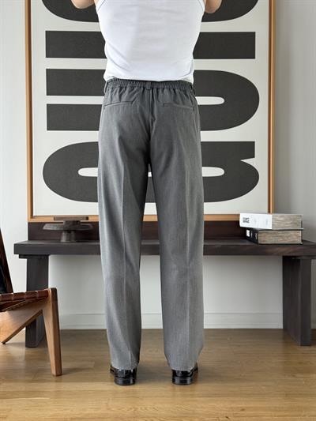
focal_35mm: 48
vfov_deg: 39.6
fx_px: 584
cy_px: 210
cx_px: 158
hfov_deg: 30.3
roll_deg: -0.1
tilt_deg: -1.0
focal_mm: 6.76
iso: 125
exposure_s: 1/238
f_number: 1.78
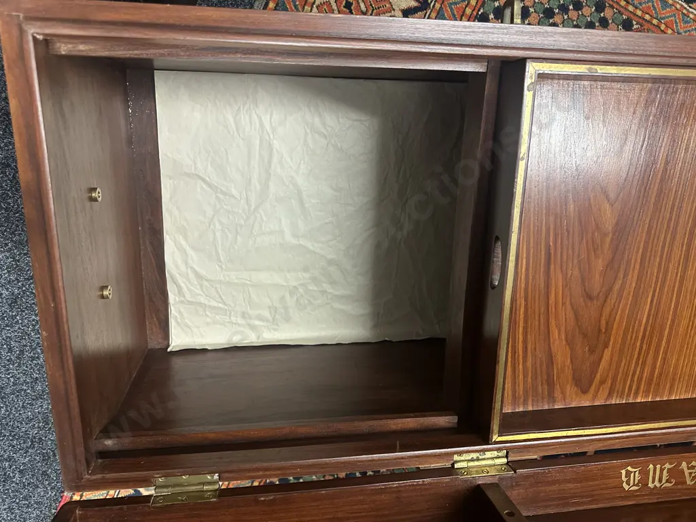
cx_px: 348
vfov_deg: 56.8
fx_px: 483
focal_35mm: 24
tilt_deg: -72.7
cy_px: 261
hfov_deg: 71.6
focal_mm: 6.86
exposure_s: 1/50
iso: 400
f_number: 1.78
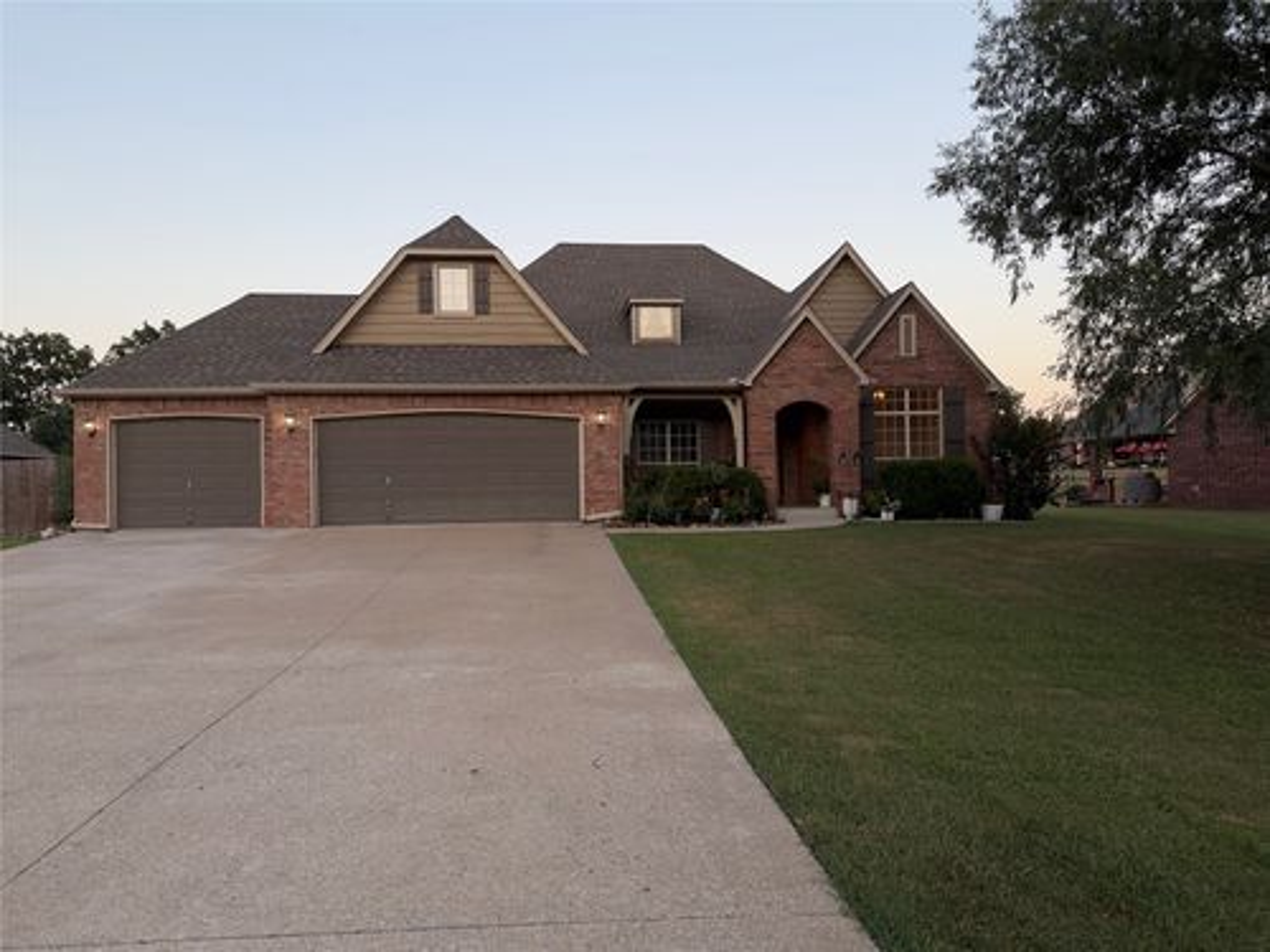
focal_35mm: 24
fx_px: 881
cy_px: 476
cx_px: 635
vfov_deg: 56.8
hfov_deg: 71.6
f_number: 1.78
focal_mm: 6.76
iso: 64
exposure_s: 1/186
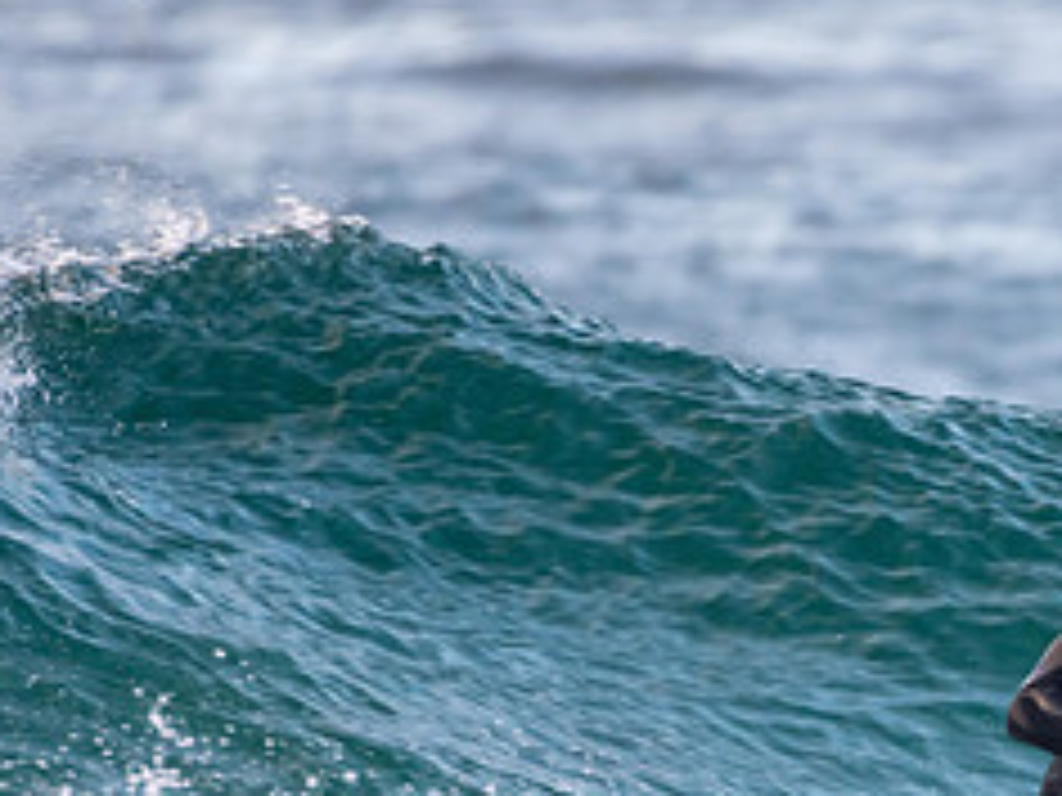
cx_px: 1170
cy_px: 843
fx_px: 54364
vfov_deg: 0.8
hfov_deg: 1.1
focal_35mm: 1772
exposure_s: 1/500
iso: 1250
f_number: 5.6
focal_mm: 500
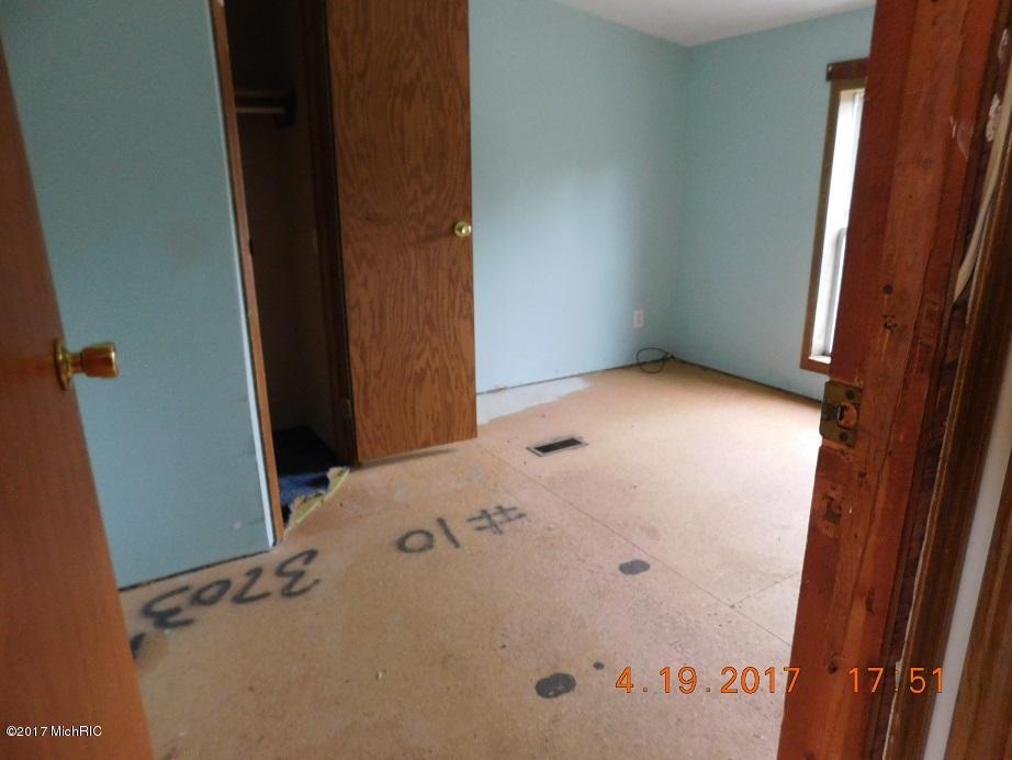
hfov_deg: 73.9
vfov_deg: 58.9
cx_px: 506
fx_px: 673
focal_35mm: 23
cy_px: 380
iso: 400
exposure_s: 1/15
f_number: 3
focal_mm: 4
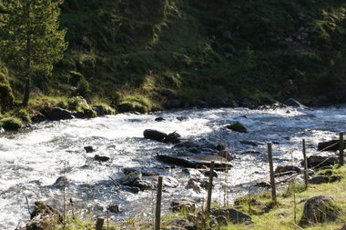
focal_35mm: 101
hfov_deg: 20.1
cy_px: 80
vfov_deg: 13.5
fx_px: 970
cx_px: 88
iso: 100
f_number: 8
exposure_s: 1/100
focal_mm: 40
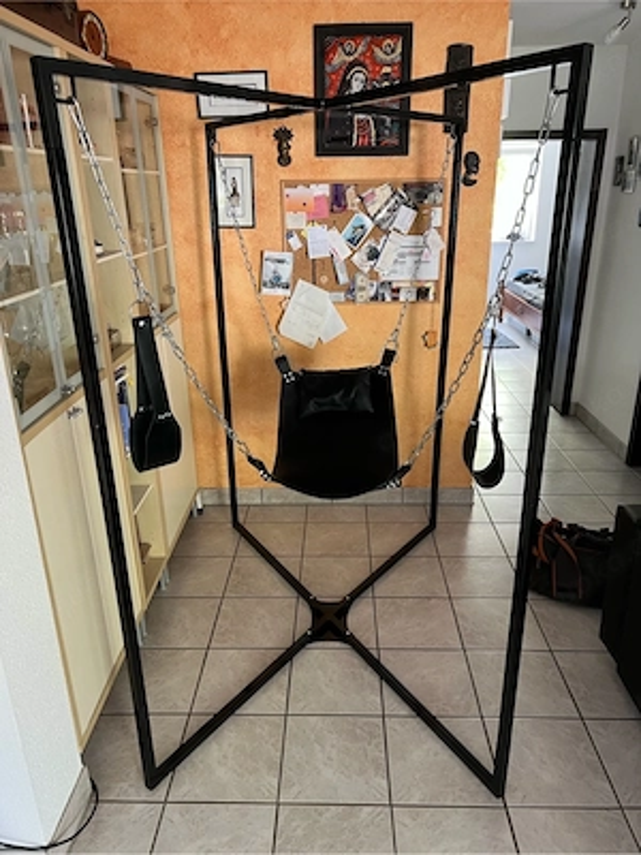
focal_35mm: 26
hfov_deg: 53.1
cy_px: 428
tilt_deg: -22.8
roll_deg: -0.2
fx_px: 642
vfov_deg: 67.3
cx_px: 320
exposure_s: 1/50
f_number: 1.5
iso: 200
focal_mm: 5.7
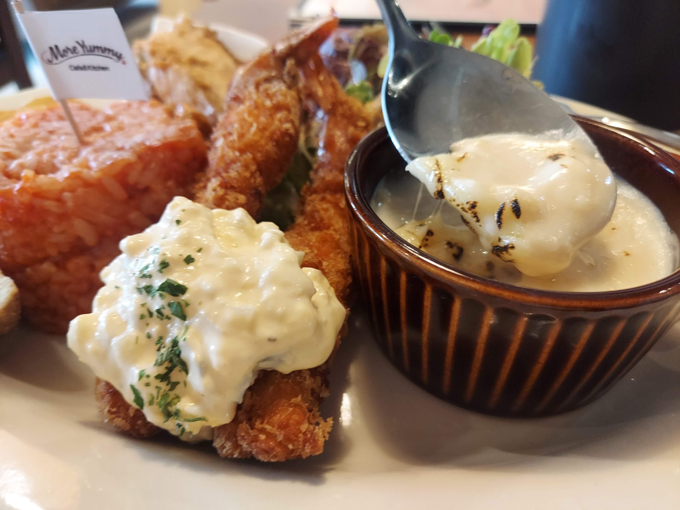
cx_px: 340
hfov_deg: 69.4
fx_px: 491
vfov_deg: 54.9
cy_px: 255
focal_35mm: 25
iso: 320
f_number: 2
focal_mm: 4.6
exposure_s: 1/33
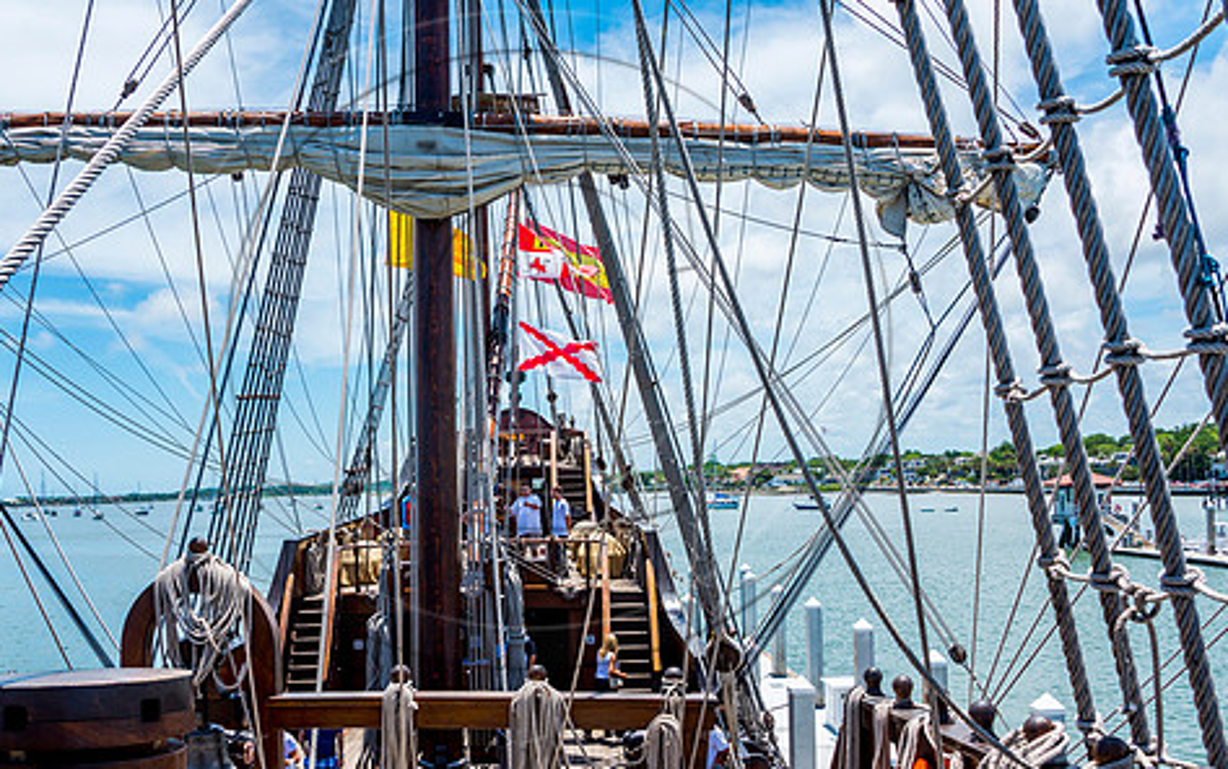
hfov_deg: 55.2
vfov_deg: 36.2
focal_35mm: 35
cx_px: 540
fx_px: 1172
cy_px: 461
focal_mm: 28
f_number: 8
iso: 100
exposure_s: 1/250
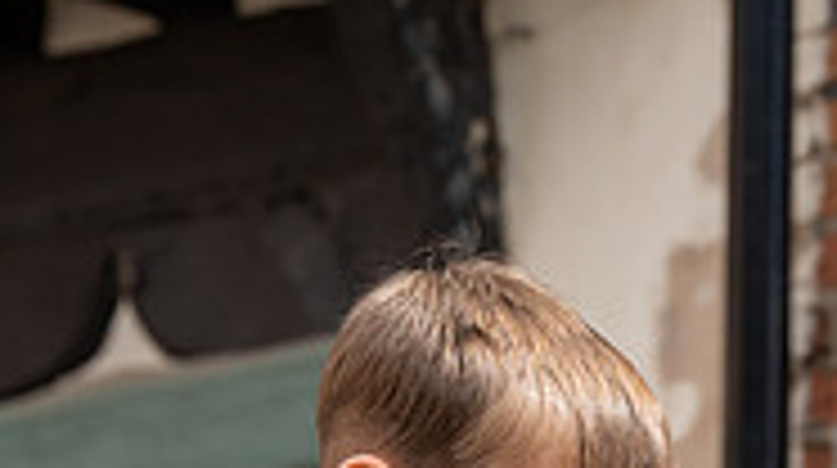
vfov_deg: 6.2
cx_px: 544
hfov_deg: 11.2
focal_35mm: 193
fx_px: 4277
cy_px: 734
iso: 500
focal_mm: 76
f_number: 5
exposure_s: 1/1000
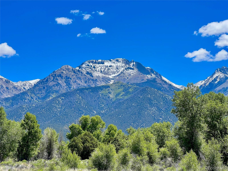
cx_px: 114
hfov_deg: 25.3
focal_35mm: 77
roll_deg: -0.8
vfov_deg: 19.1
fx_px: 507
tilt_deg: +8.9
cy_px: 86
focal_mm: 9
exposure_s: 1/641
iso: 32
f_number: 2.8
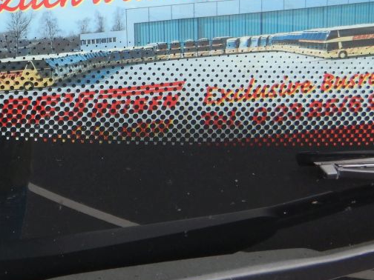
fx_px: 659
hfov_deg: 29.0
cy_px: 13
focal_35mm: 61
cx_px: -25
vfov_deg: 23.2
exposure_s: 1/125
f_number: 2.8
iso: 125
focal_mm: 4.3
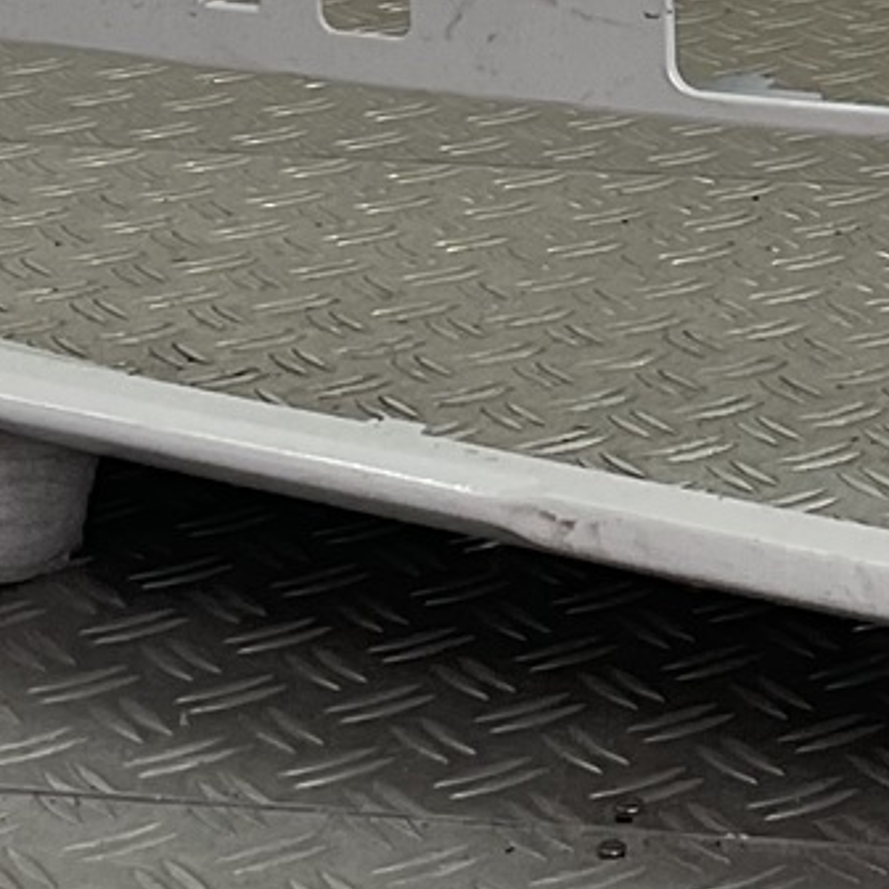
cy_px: -442
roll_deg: -2.6
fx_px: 4475
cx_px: 1167
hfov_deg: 11.1
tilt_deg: -9.7
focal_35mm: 154
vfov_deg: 10.9
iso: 16
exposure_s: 1/167
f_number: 1.8
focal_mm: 3
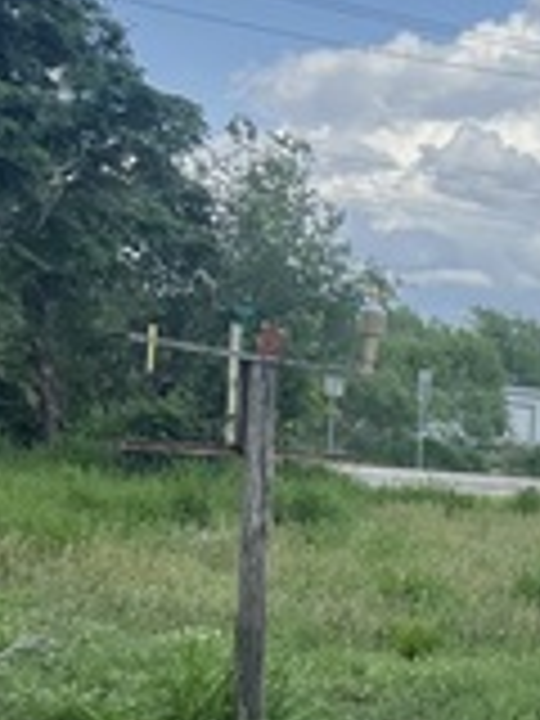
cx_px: 986
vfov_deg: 18.2
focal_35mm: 104
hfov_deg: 12.9
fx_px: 2163
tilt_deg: -9.7
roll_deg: -6.1
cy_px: 792
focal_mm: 5.7
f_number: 1.5
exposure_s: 1/2994
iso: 50
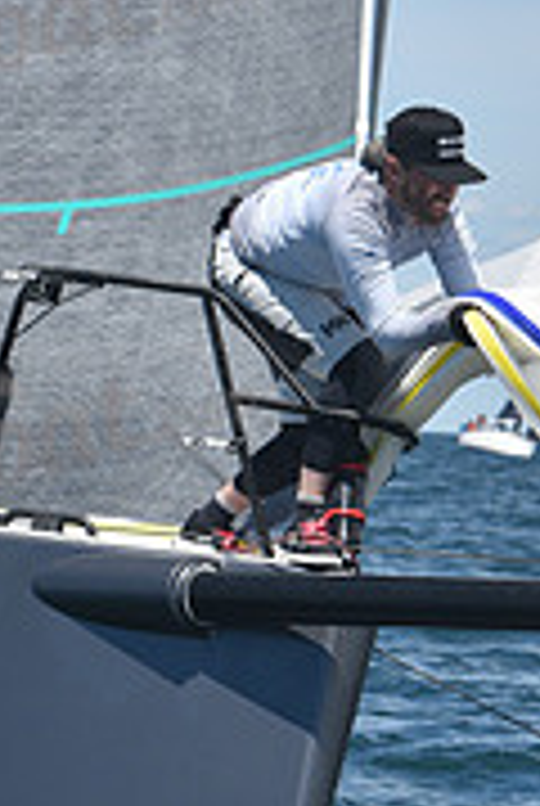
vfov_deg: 4.7
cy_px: 639
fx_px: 9794
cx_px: 493
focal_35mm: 437
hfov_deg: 3.2
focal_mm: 135
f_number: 10
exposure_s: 1/800
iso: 250
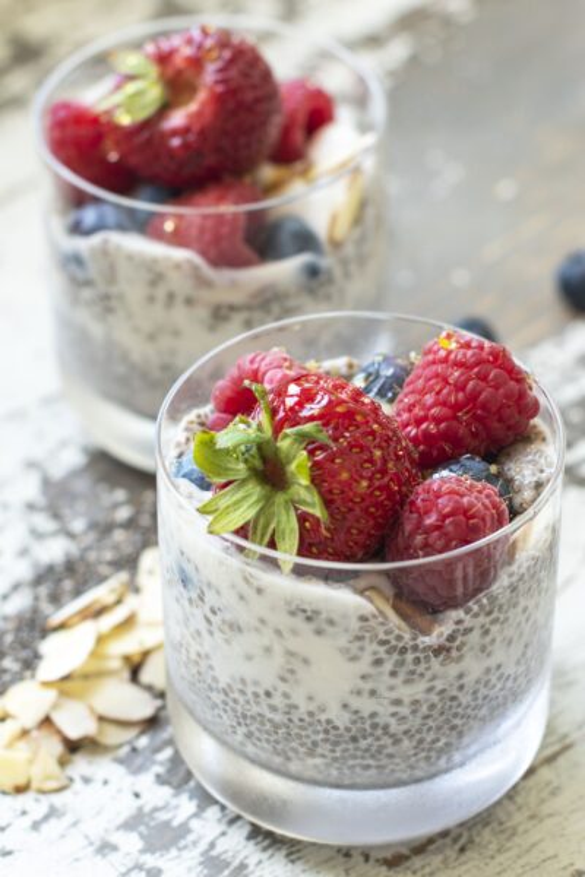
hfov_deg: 27.0
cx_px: 292
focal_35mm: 50
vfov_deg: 39.6
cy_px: 438
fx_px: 1219
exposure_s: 1/100
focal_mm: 50
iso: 250
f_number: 4
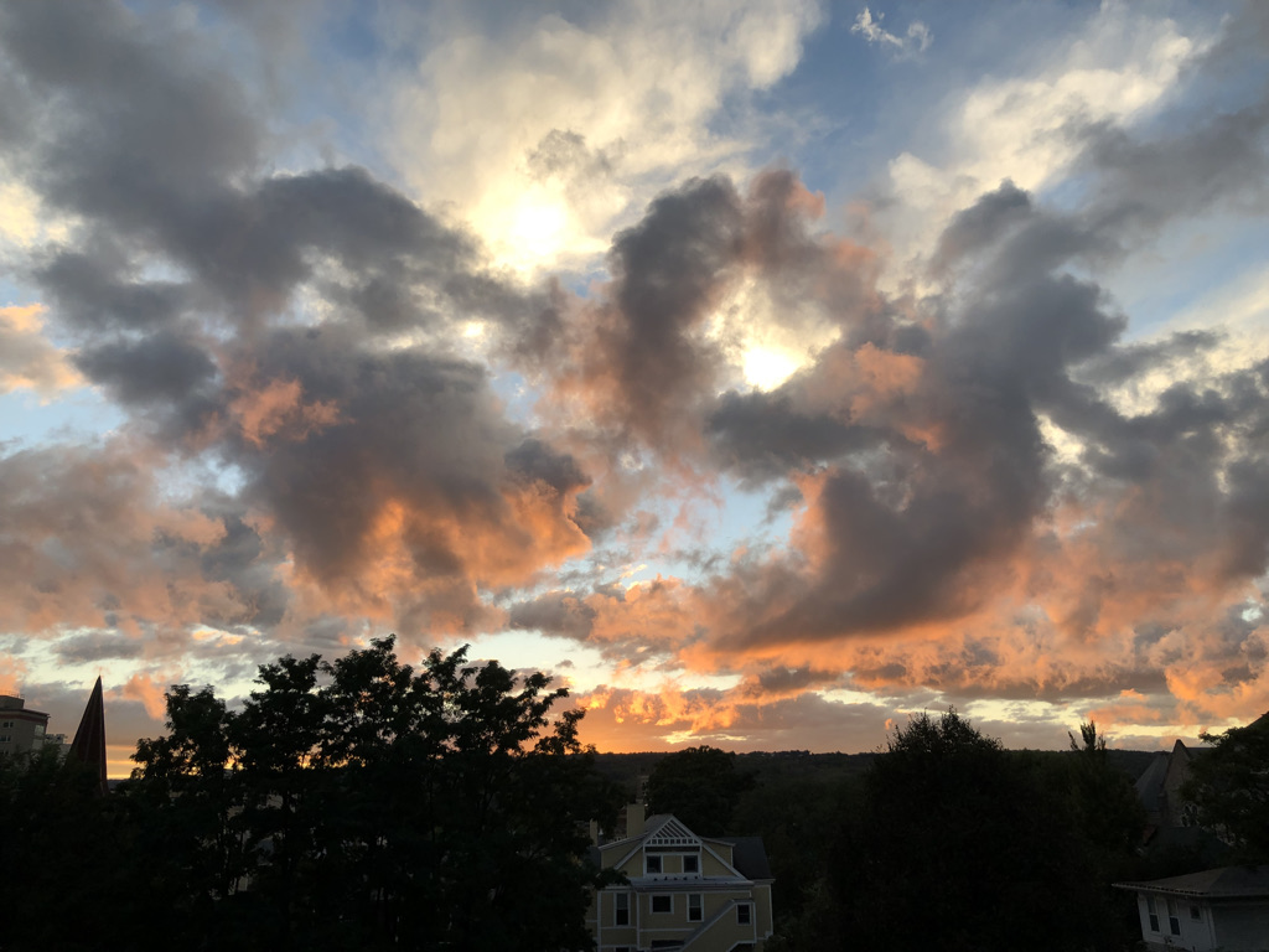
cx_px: 634
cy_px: 476
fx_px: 1026
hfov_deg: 63.4
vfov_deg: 49.7
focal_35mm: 28
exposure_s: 1/337
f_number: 1.8
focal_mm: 3.99
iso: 20
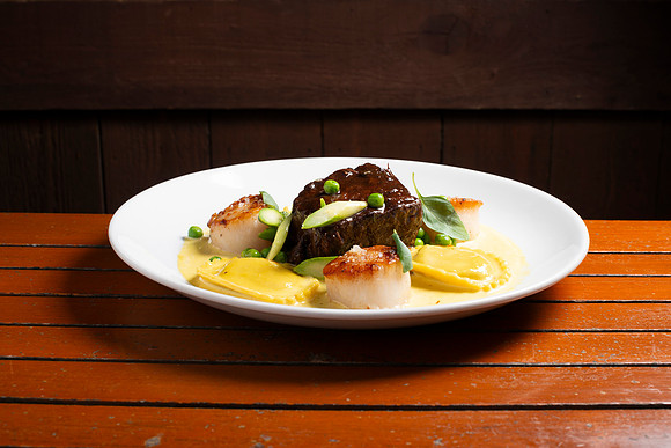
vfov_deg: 26.6
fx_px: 947
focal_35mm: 51
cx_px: 336
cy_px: 224
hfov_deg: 39.0
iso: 200
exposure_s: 1/200
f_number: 10
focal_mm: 50
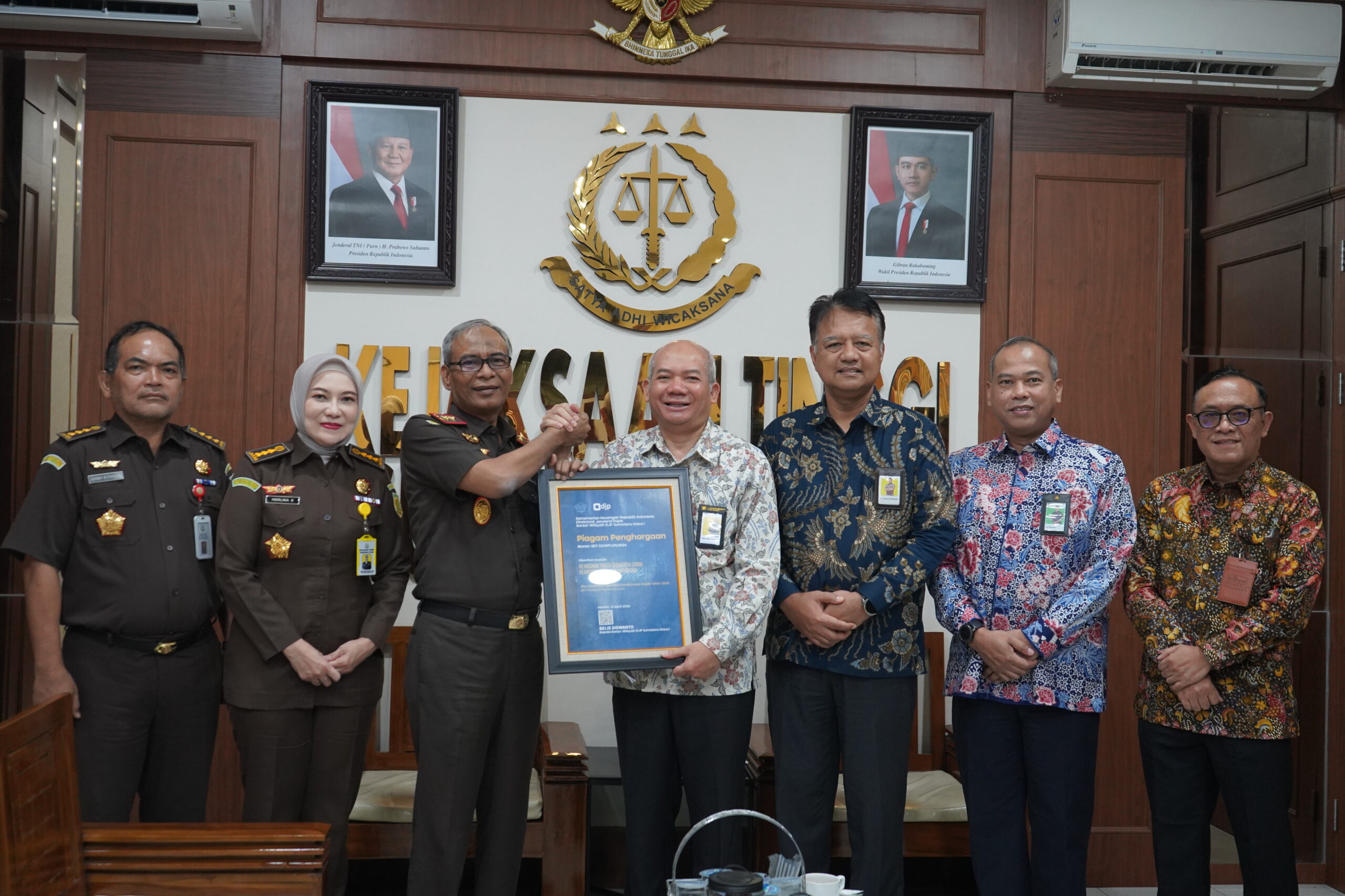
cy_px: 448
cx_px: 672
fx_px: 1494
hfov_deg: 48.5
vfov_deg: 33.4
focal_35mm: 40
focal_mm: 40
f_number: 4
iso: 3200
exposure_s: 1/160
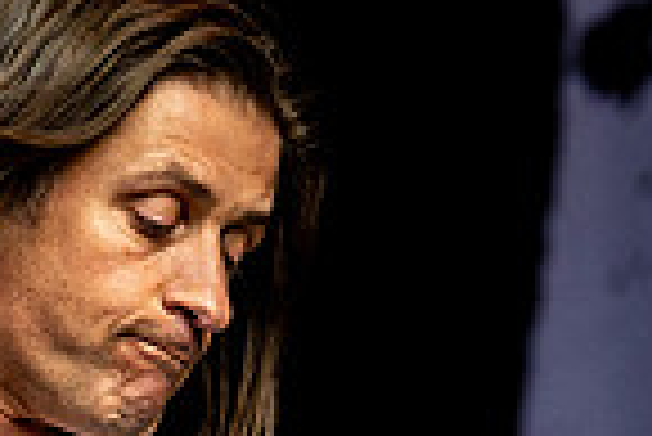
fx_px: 12708
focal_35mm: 701
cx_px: 284
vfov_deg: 2.0
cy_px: 663
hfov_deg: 2.9
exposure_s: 1/640
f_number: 5
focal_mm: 130
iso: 1800
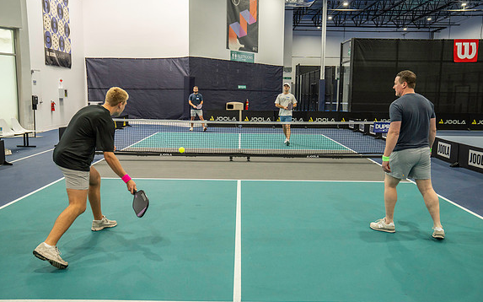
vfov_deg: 38.3
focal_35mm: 33
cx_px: 240
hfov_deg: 58.1
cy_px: 154
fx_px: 434
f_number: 4
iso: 2000
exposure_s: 1/320
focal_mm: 32
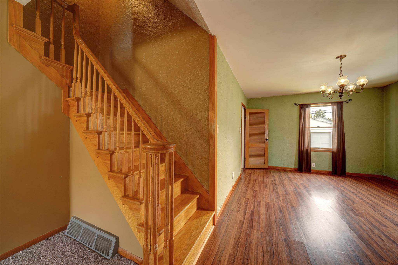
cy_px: 132
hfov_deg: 112.6
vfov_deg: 90.0
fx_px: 133
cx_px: 199
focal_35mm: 12
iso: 400
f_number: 8
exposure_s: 1/25
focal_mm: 12
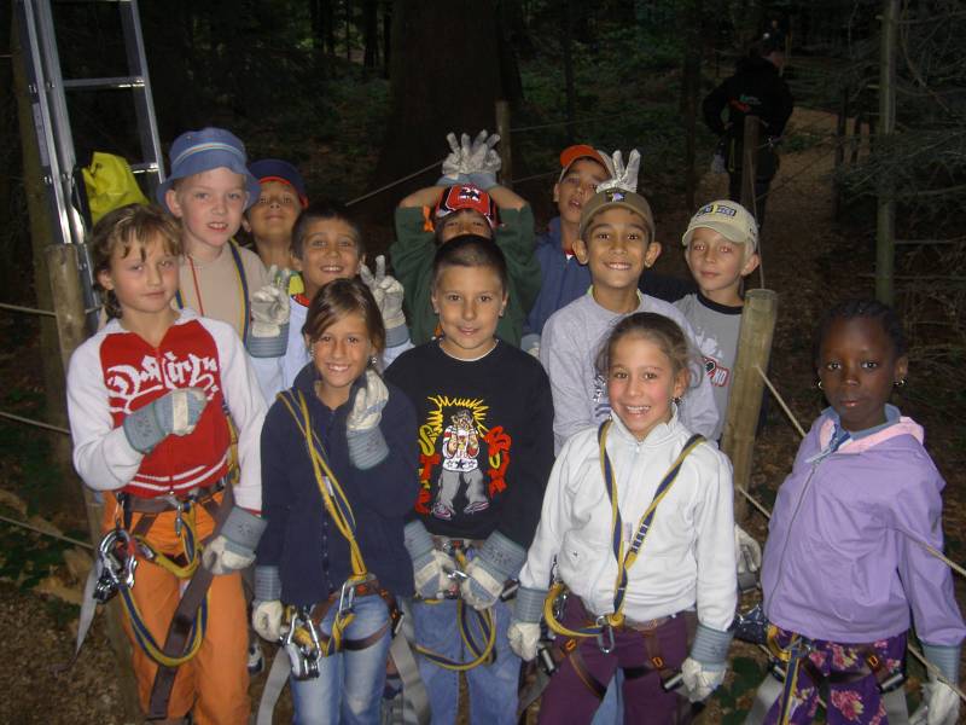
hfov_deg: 47.9
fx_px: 1088
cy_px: 362
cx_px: 483
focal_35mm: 39
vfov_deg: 36.8
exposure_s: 1/60
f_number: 2.8
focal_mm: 8
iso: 100
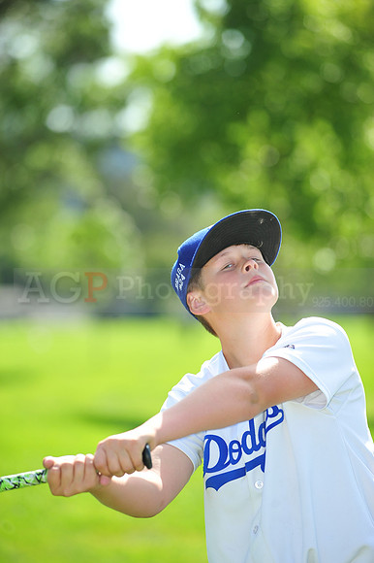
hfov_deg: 6.9
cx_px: 187
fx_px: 3120
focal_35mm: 200
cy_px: 282
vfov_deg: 10.3
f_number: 4.5
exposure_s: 1/1000
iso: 320
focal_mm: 200
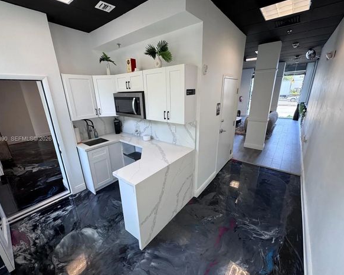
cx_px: 167
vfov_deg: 84.0
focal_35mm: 15
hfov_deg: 96.8
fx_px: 153
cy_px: 139
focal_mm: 2.22
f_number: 2.2
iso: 64
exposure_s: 1/120
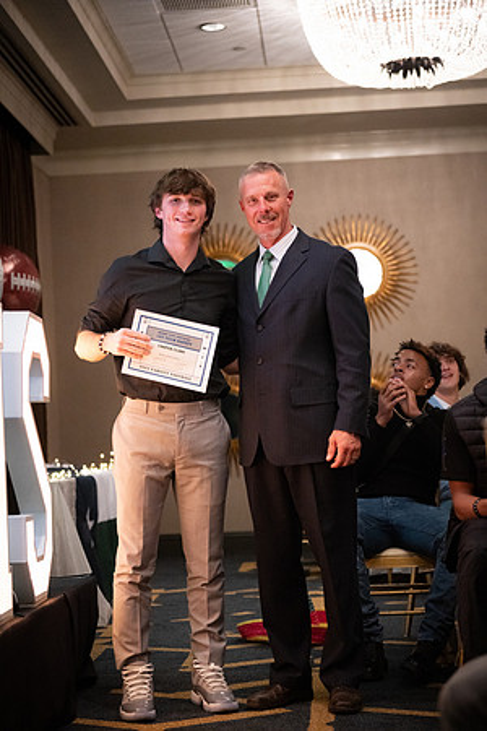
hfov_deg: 19.5
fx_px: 1420
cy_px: 366
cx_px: 244
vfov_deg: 28.8
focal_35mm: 70
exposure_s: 1/320
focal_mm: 70
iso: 12800
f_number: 2.8
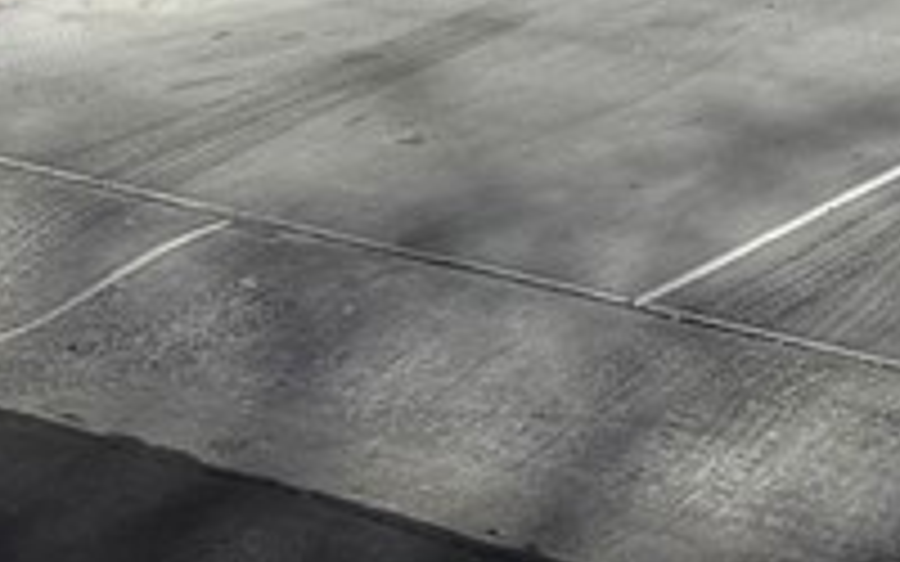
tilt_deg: +7.1
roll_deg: -1.2
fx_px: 3189
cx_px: 1386
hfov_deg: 14.8
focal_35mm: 130
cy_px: -1084
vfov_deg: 8.5
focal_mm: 6.76
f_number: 1.78
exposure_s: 1/6173
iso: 80
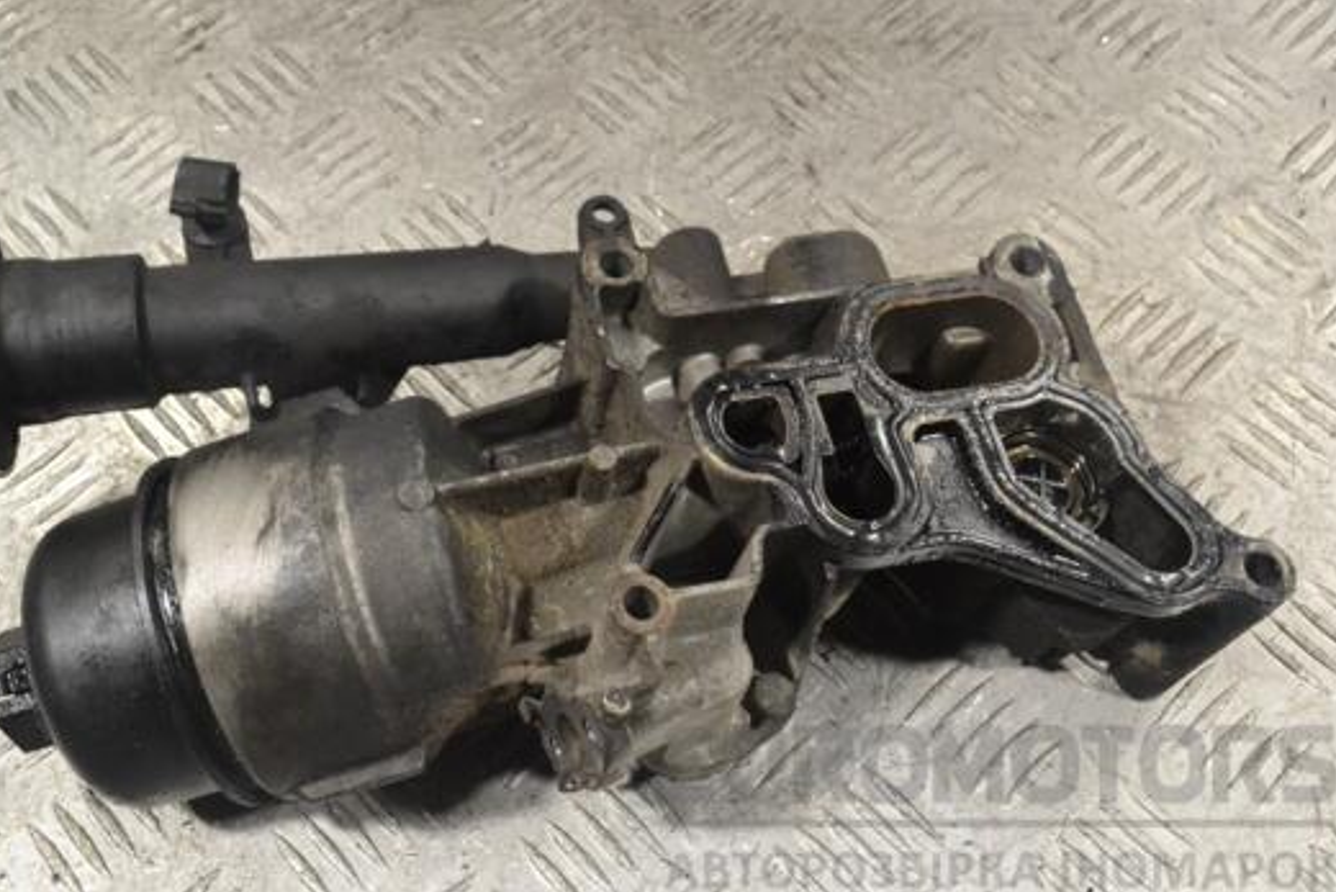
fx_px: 1670
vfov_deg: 29.9
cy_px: 422
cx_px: 617
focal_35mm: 45
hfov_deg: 43.6
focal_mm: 26
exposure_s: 1/250
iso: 3200
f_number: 8
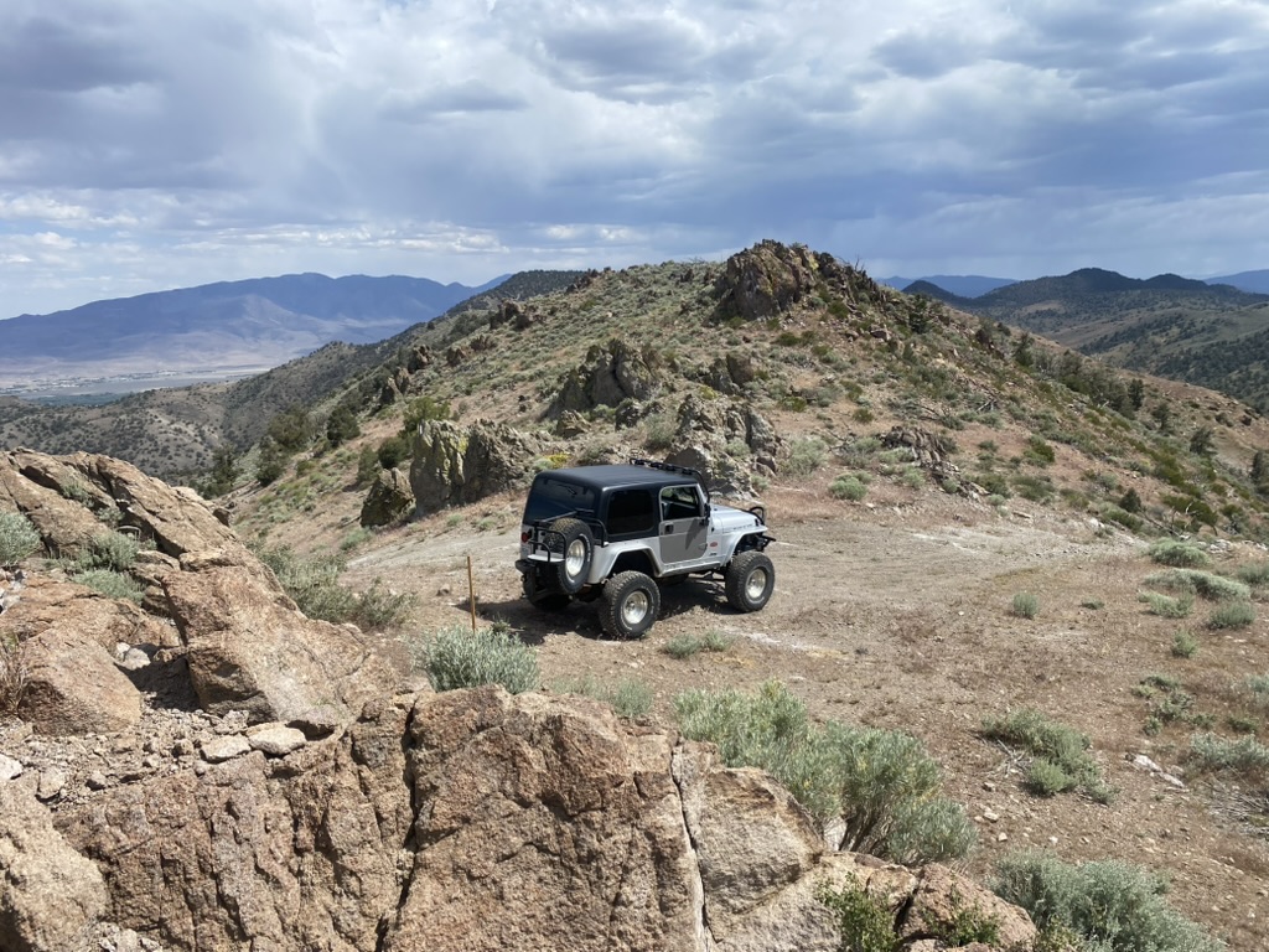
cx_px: 634
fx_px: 953
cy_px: 476
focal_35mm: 26
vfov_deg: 53.1
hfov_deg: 67.3
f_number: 1.8
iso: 32
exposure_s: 1/3984
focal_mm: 4.25
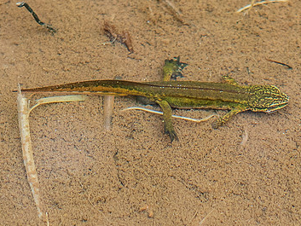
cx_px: 265
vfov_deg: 3.7
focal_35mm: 401
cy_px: 110
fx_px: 3488
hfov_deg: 4.9
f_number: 2.8
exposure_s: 1/160
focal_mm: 60
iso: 200
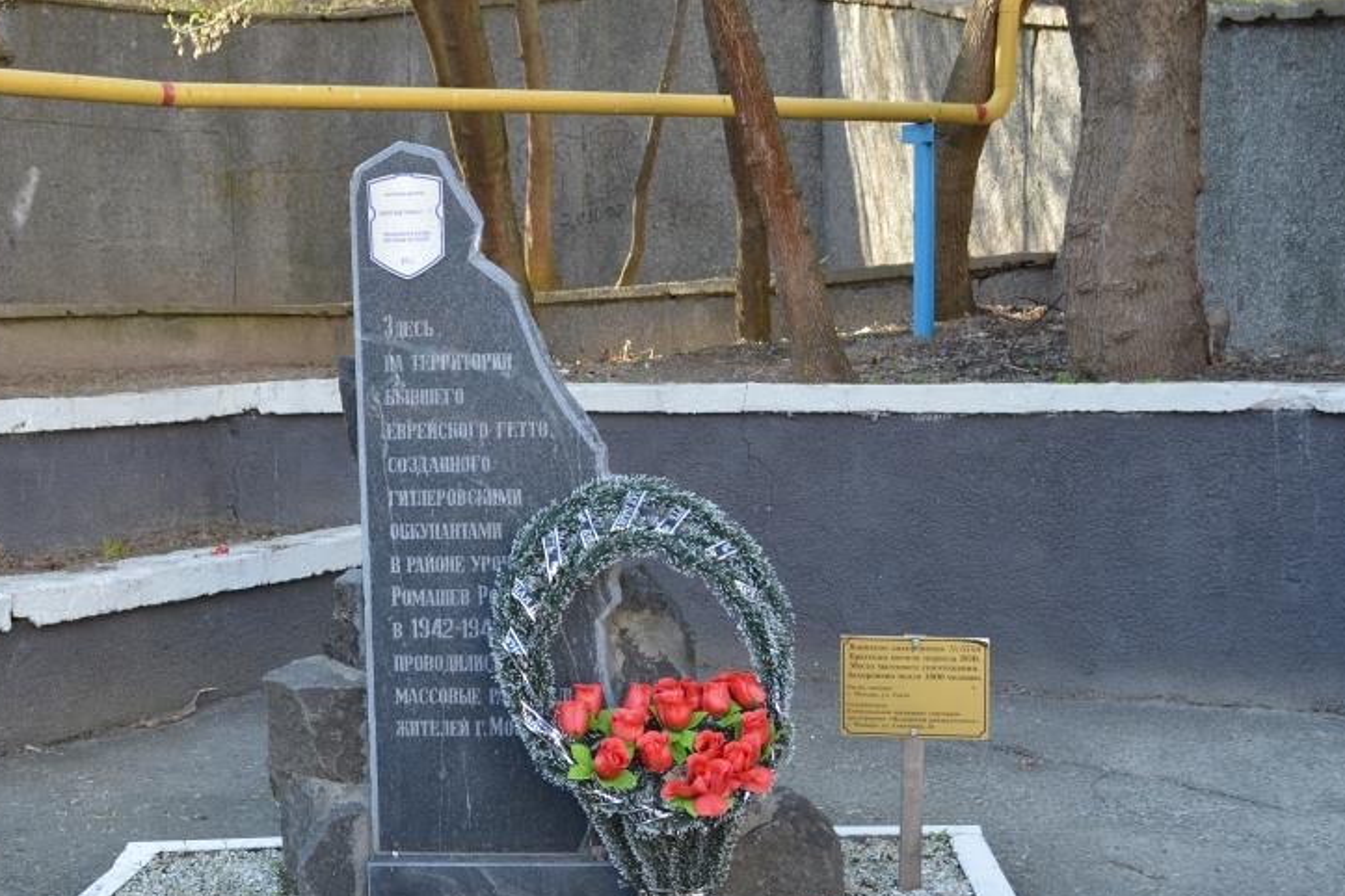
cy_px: 544
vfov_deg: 26.4
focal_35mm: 51
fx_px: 1905
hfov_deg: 38.7
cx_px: 510
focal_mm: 24
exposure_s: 1/125
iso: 280
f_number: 5.6
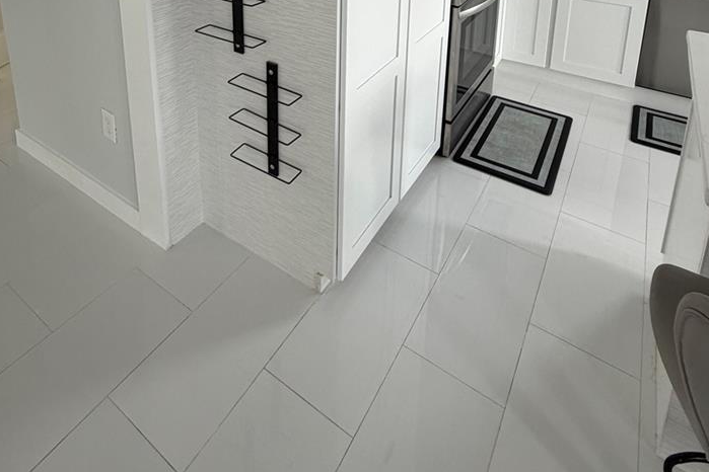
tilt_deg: -13.4
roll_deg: -0.2
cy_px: -37
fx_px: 492
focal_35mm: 25
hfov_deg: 71.3
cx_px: 313
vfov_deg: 41.7
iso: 100
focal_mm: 2.22
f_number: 2.2
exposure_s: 1/120
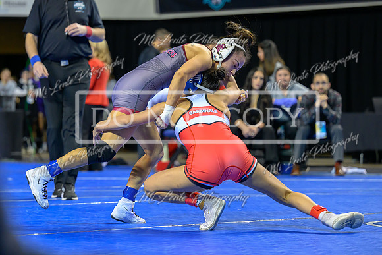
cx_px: 150
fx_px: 1449
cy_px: 116
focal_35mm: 137
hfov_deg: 15.0
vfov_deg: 10.1
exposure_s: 1/800
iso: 2500
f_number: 2.8
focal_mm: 102
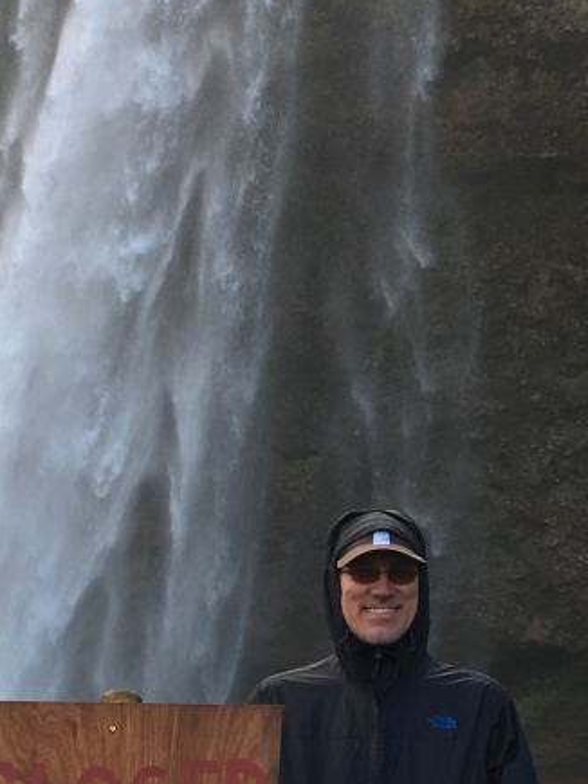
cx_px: 343
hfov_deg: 16.2
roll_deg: -5.6
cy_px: 578
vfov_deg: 21.4
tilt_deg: +12.4
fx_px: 2062
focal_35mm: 91
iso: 25
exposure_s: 1/301
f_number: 2.2
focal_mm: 4.15
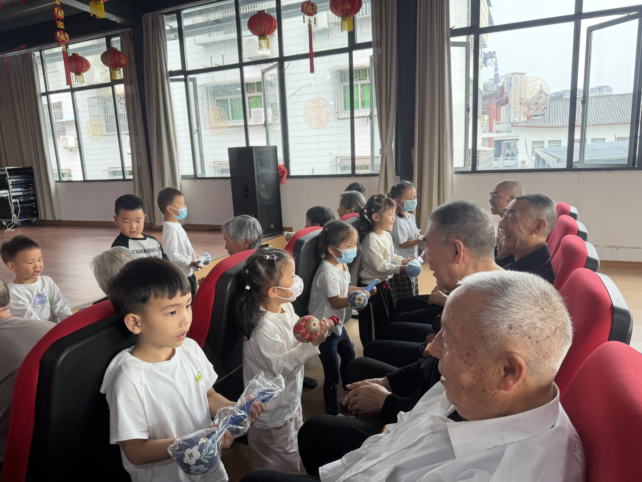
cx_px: 321
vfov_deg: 56.8
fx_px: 445
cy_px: 241
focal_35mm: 24
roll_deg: +2.4
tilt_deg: -13.6
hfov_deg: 71.6
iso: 64
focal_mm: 6.76
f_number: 1.78
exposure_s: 1/136
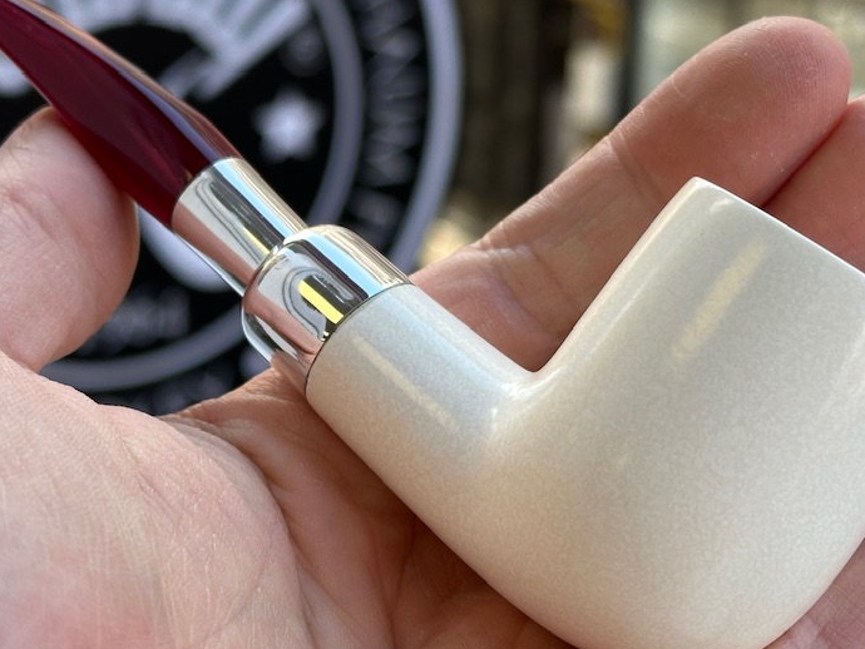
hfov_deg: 22.0
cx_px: 465
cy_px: 323
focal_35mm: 89
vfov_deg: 16.6
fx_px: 2225
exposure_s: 1/501
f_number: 1.78
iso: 64
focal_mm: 6.86
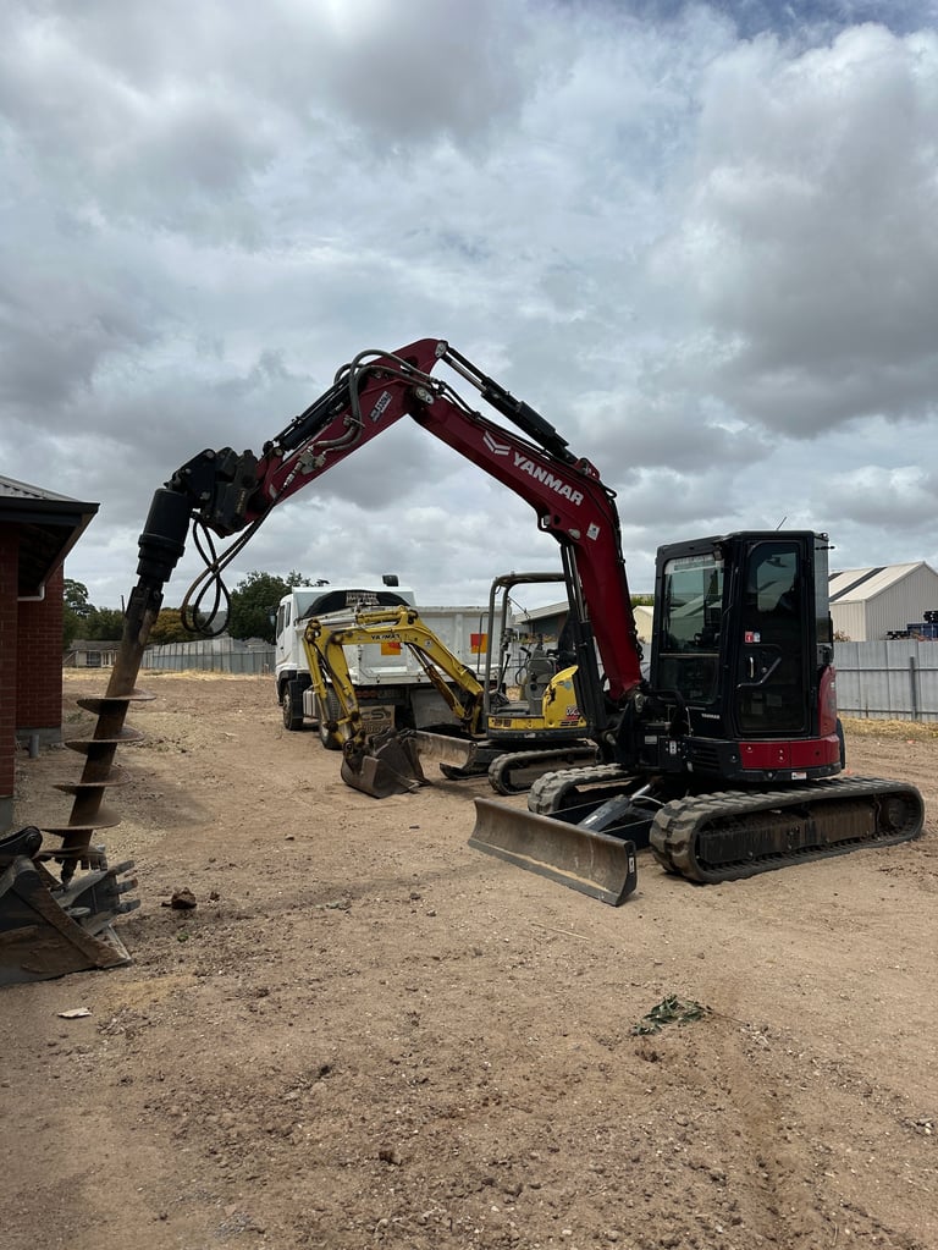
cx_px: 469
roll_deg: +0.1
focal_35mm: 24
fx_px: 867
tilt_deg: +3.3
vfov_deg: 71.6
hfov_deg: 56.8
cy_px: 625
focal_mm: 6.86
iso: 80
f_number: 1.78
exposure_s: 1/8929
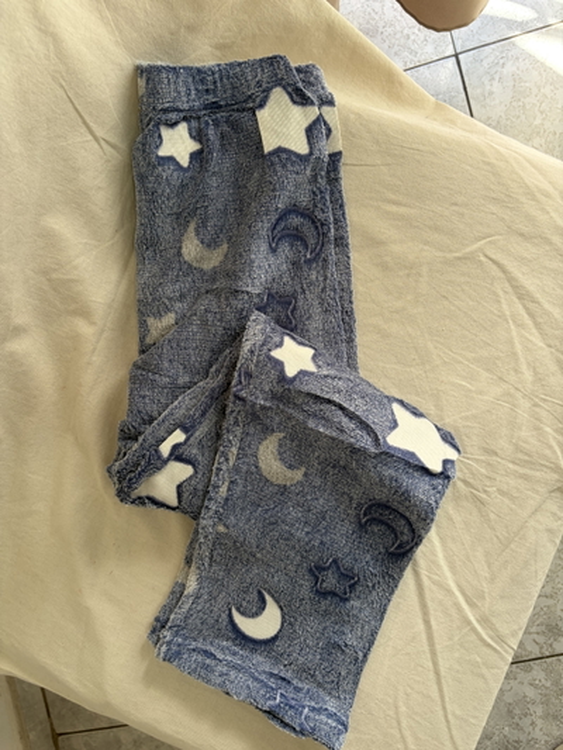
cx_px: 282
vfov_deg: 67.3
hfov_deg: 53.1
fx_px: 564
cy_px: 375
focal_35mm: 26
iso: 32
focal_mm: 5.96
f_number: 1.6
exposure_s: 1/125
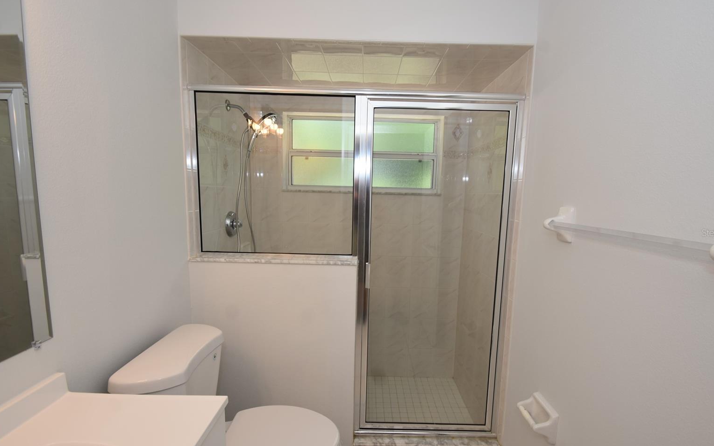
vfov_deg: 71.2
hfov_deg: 97.8
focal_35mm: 16
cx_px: 370
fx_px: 311
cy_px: 233
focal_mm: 10
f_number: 5
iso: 200
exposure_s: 1/100
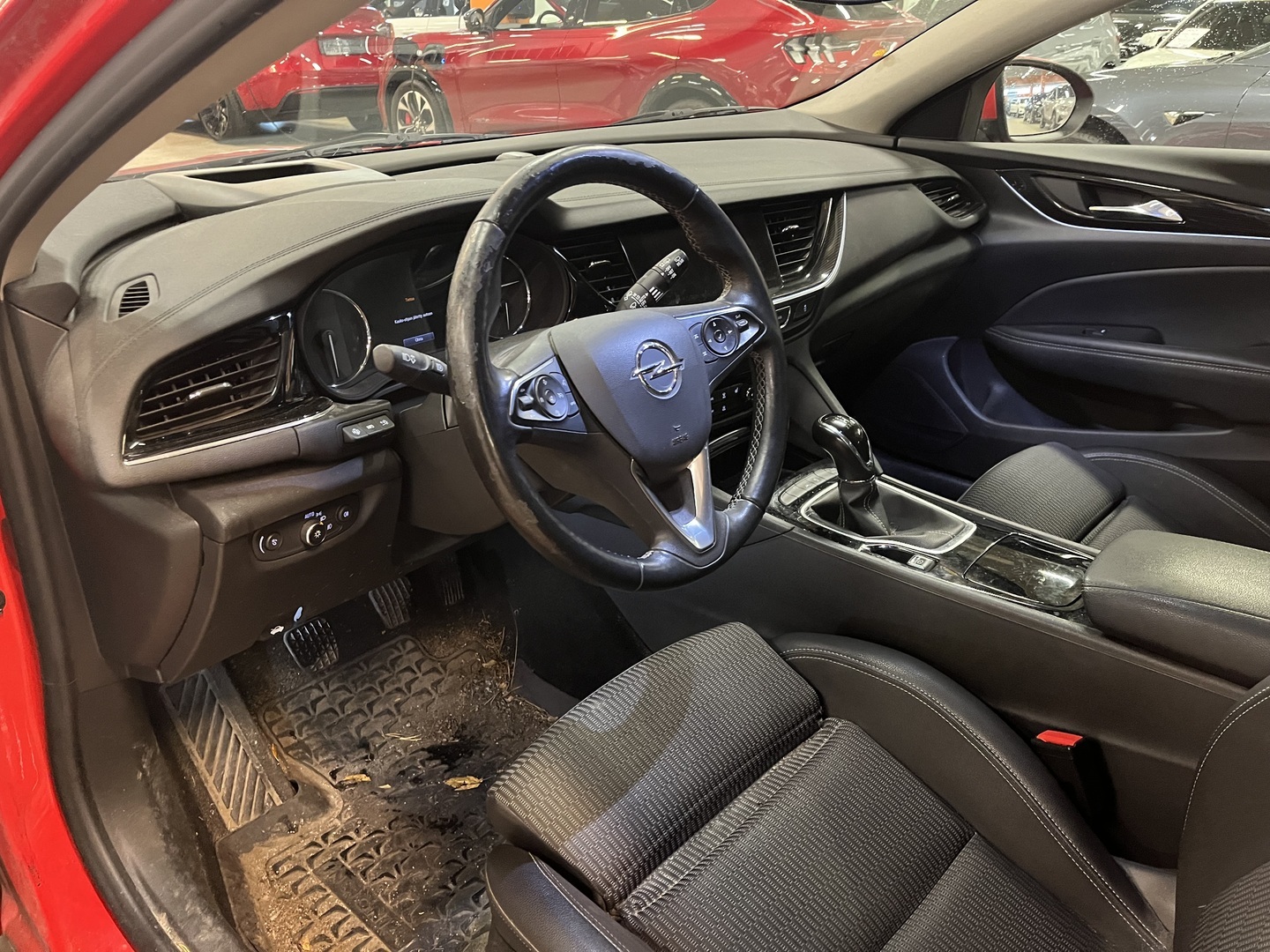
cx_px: 635
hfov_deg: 67.3
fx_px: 954
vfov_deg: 53.1
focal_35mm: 26
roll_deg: +0.4
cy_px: 476
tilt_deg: -27.3
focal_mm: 5.1
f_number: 1.6
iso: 640
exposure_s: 1/33
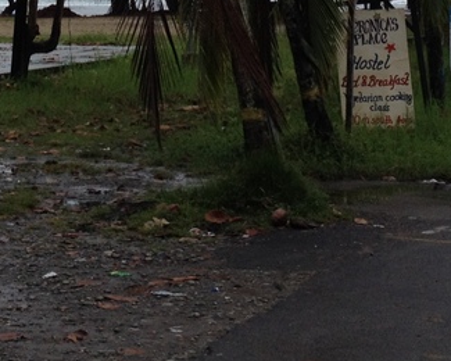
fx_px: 1682
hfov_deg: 15.2
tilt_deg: +2.7
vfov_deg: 11.7
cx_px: 155
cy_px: -179
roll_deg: +0.1
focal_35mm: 126
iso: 50
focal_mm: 4.28
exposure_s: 1/1783
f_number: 2.4
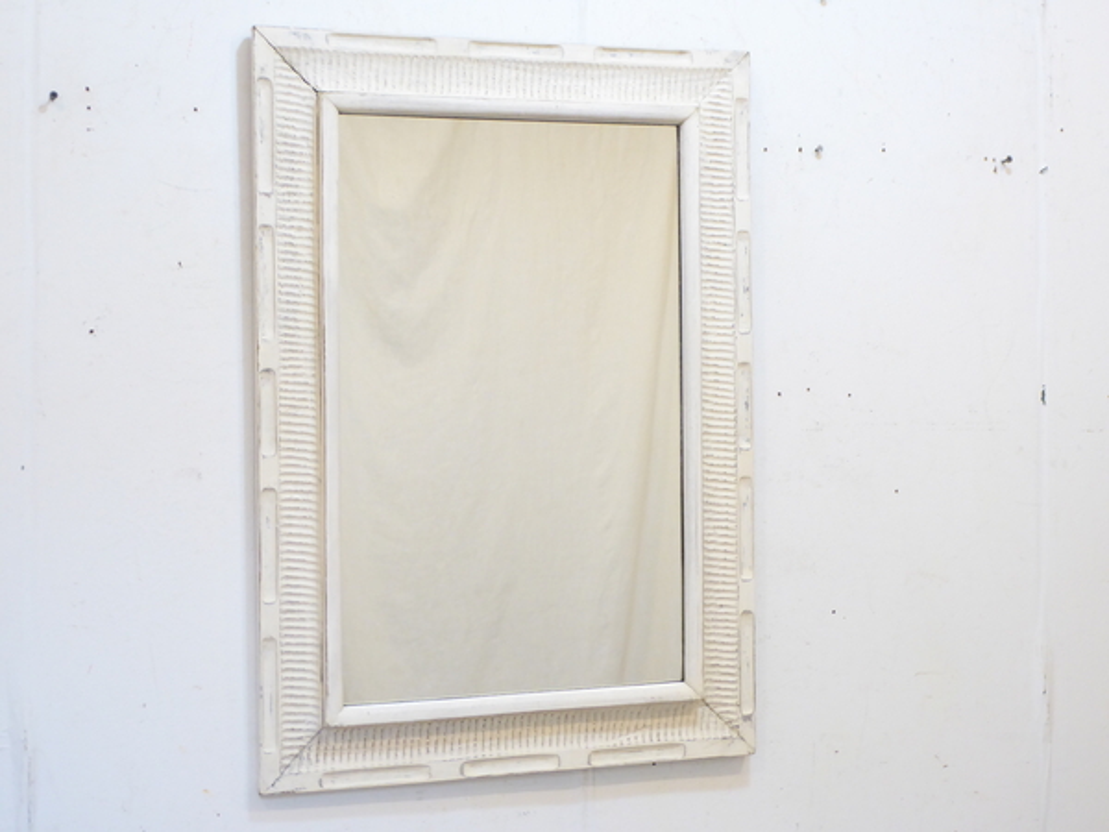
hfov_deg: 33.8
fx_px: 1826
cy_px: 416
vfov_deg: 25.7
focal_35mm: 57
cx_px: 554
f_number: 4.1
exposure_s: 1/13
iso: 400
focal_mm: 9.6
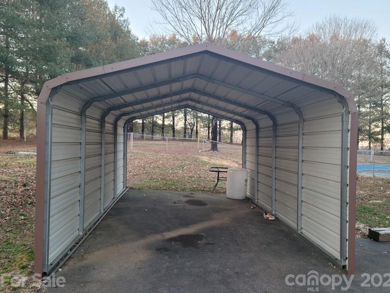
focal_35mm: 29
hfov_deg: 61.6
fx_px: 327
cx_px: 200
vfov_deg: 48.2
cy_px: 148
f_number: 2
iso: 80
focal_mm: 5.9
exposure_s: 1/59
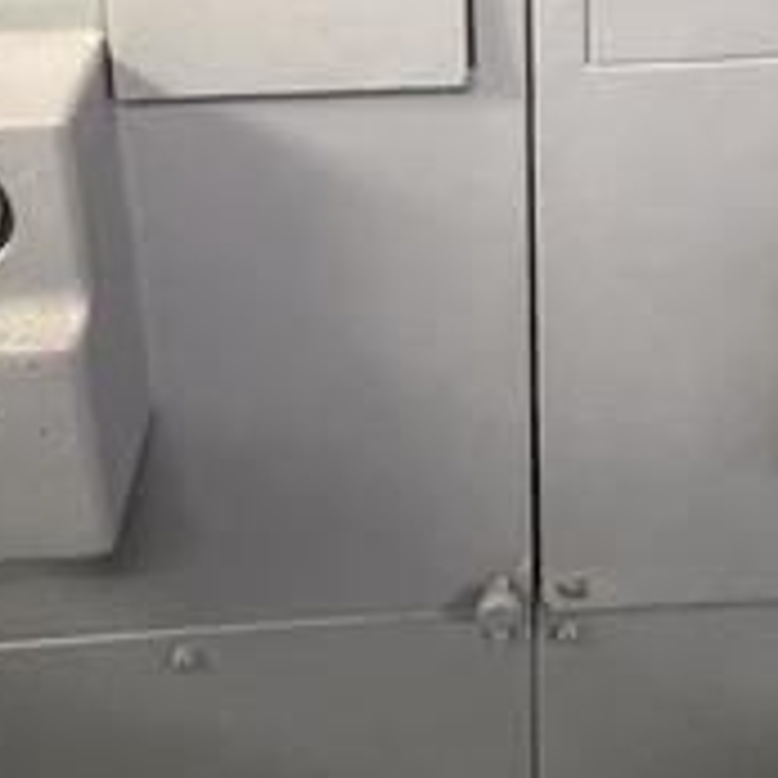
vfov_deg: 25.0
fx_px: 1093
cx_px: 549
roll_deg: +0.1
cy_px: -495
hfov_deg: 38.5
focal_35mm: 43
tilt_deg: -14.6
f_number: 2.2
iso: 1000
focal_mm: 2.22
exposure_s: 1/40
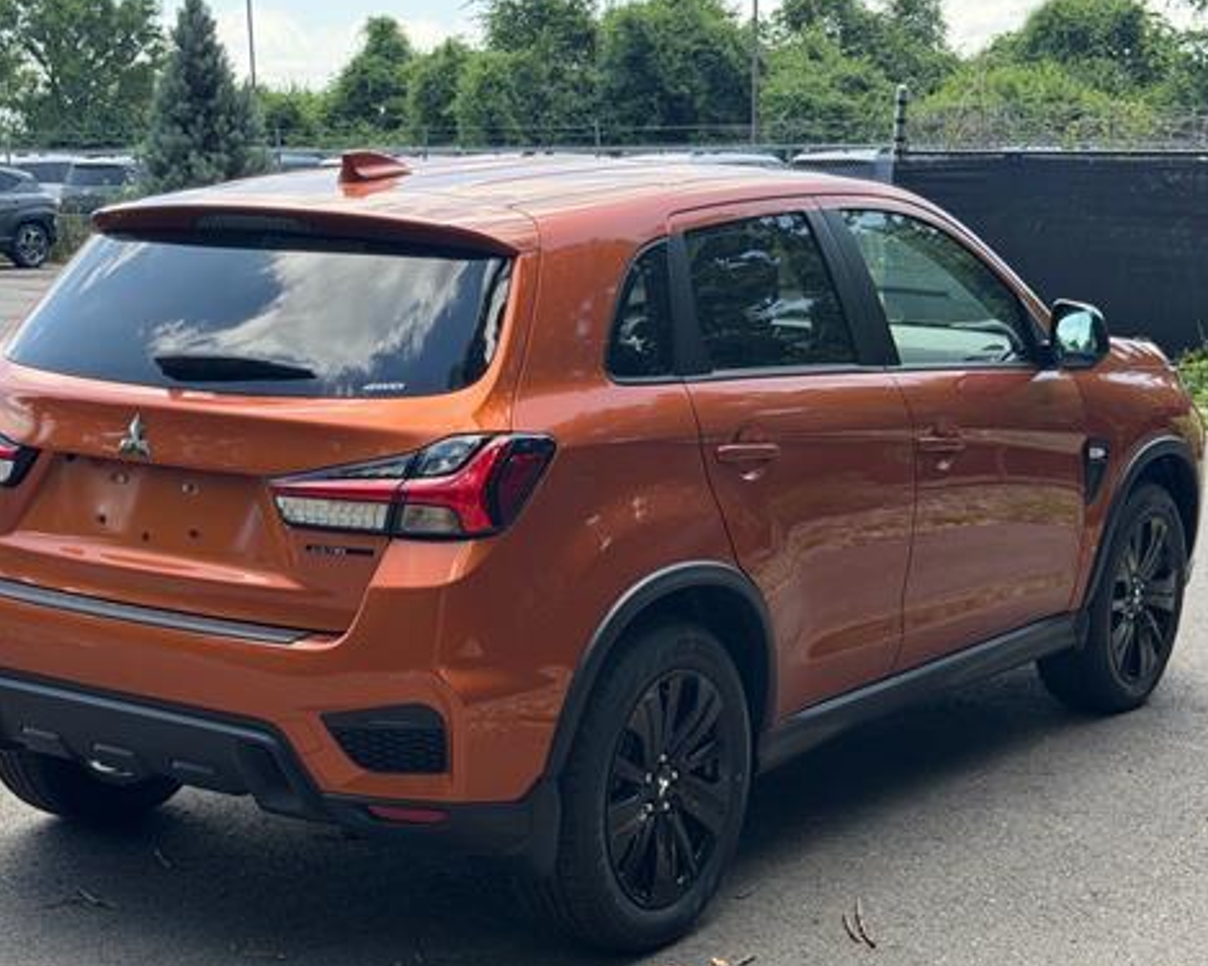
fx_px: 2288
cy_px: 505
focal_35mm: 64
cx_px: 492
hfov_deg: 29.5
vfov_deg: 23.8
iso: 100
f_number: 1.78
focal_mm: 6.76
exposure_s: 1/917
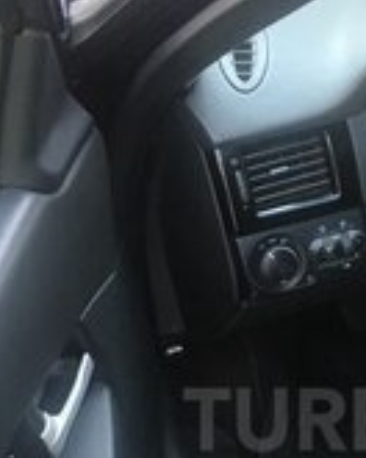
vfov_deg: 21.9
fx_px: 1151
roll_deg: -8.4
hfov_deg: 17.5
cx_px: 396
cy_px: 419
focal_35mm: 85
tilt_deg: -43.3
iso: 32
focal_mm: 4.15
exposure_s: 1/33
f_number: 2.2
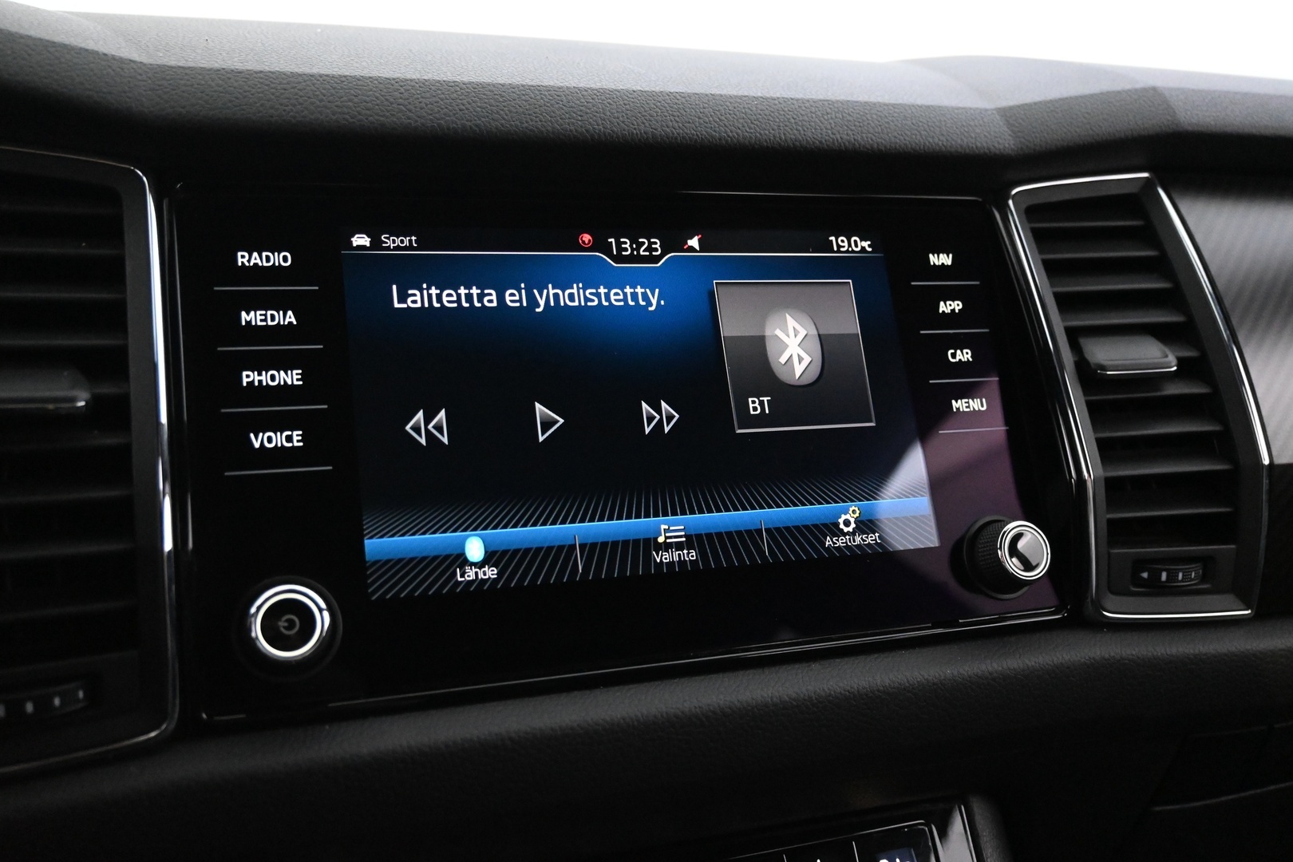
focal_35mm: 32
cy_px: 431
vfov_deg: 40.8
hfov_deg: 58.3
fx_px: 1158
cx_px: 646
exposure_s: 1/30
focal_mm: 21.5
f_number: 4
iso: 6400
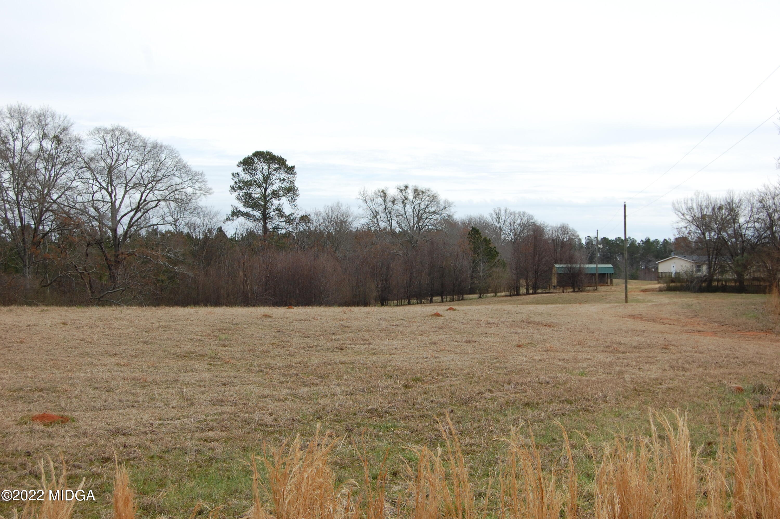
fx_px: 1006
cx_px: 390
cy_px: 260
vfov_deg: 28.9
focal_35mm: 46
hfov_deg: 42.4
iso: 200
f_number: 8
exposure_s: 1/250
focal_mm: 31
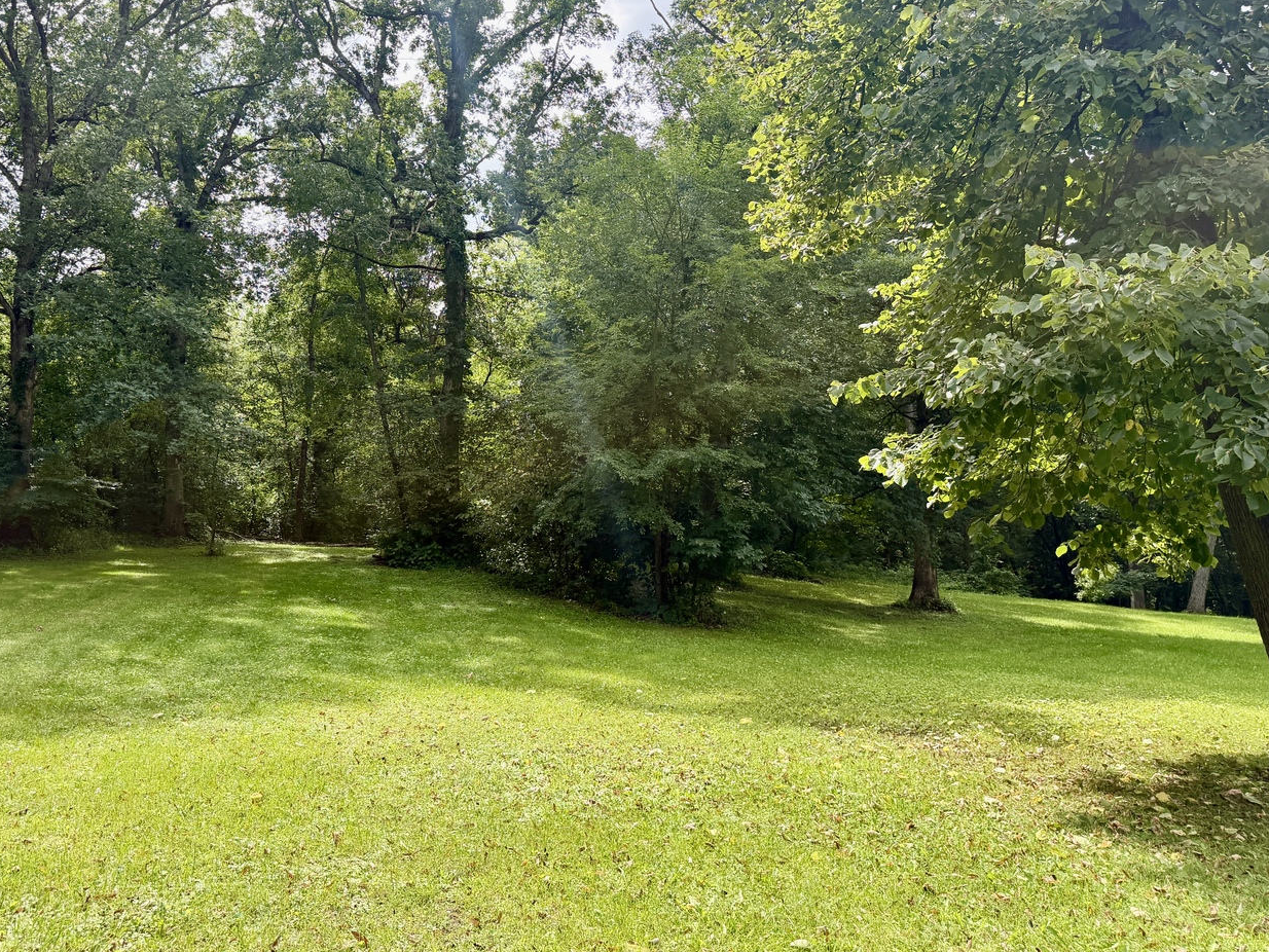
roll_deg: -0.9
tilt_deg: +8.8
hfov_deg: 63.3
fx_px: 1027
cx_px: 563
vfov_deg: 49.6
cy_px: 405
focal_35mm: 28
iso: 100
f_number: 1.78
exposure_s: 1/1410
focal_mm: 6.76
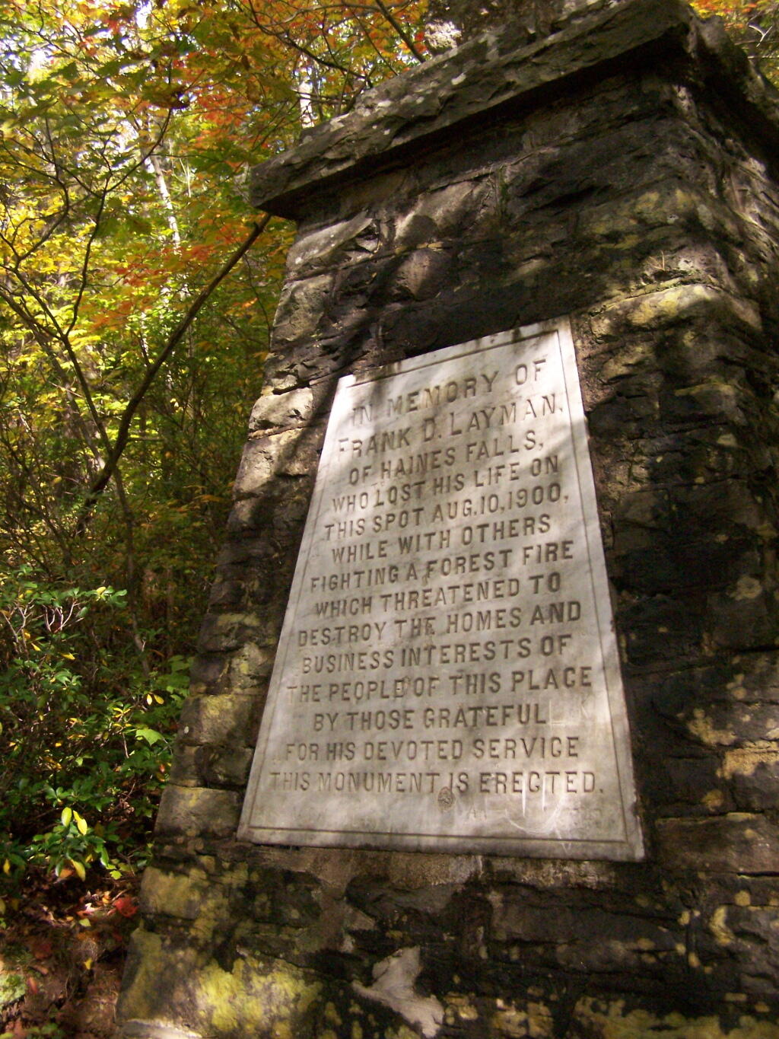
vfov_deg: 49.0
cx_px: 390
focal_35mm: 38
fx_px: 1140
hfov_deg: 37.7
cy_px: 520
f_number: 2.8
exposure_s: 1/800
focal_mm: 6.3
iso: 400
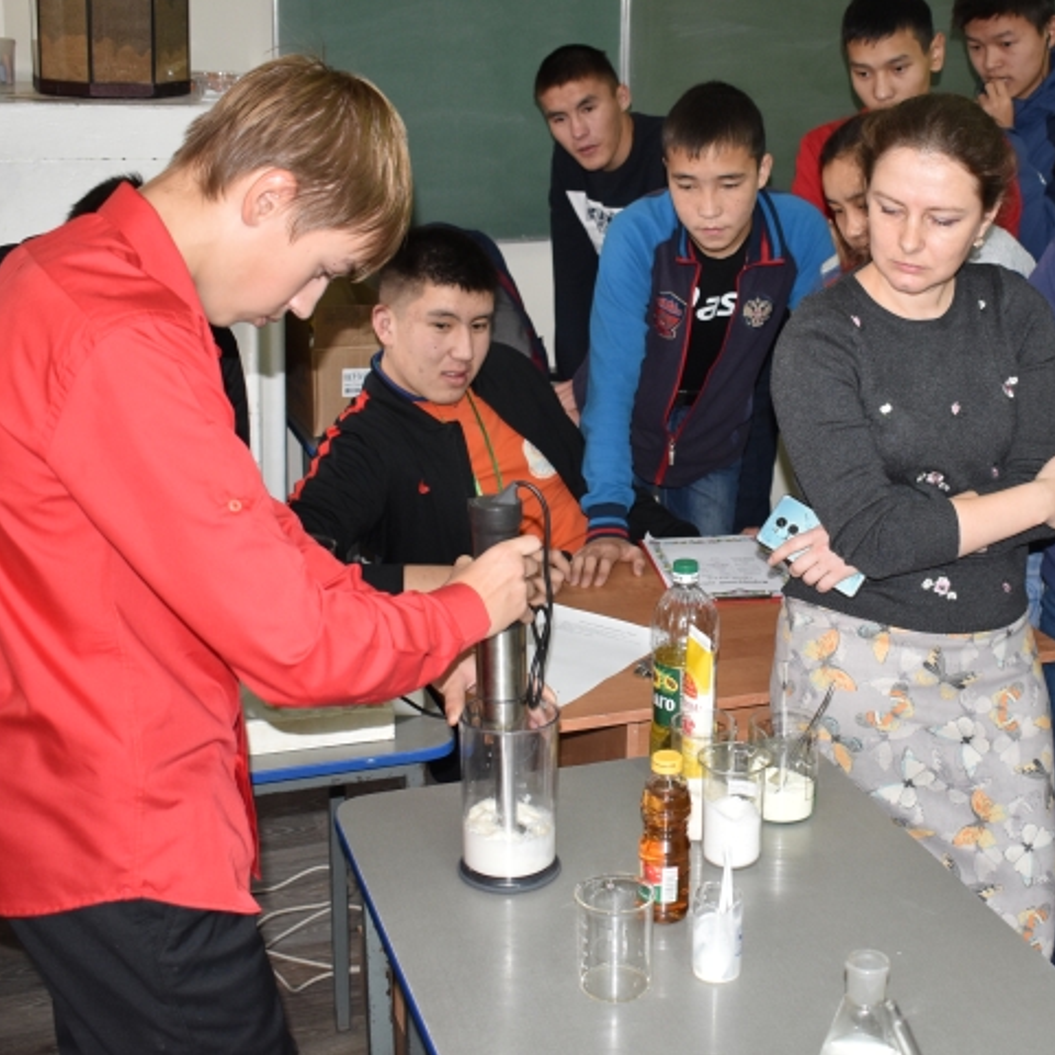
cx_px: 713
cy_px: 477
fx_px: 1679
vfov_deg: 34.8
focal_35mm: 49
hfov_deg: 34.5
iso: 800
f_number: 3.8
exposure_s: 1/80
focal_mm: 23
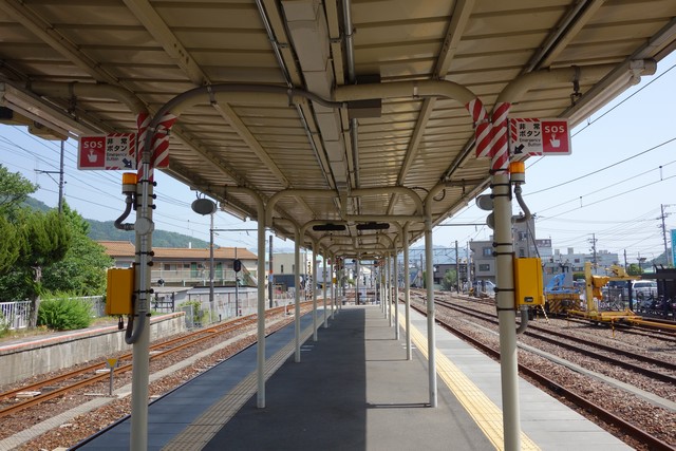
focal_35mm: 28
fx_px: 526
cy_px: 226
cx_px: 338
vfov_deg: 46.4
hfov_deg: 65.5
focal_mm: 10.4
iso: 125
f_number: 5.6
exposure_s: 1/320
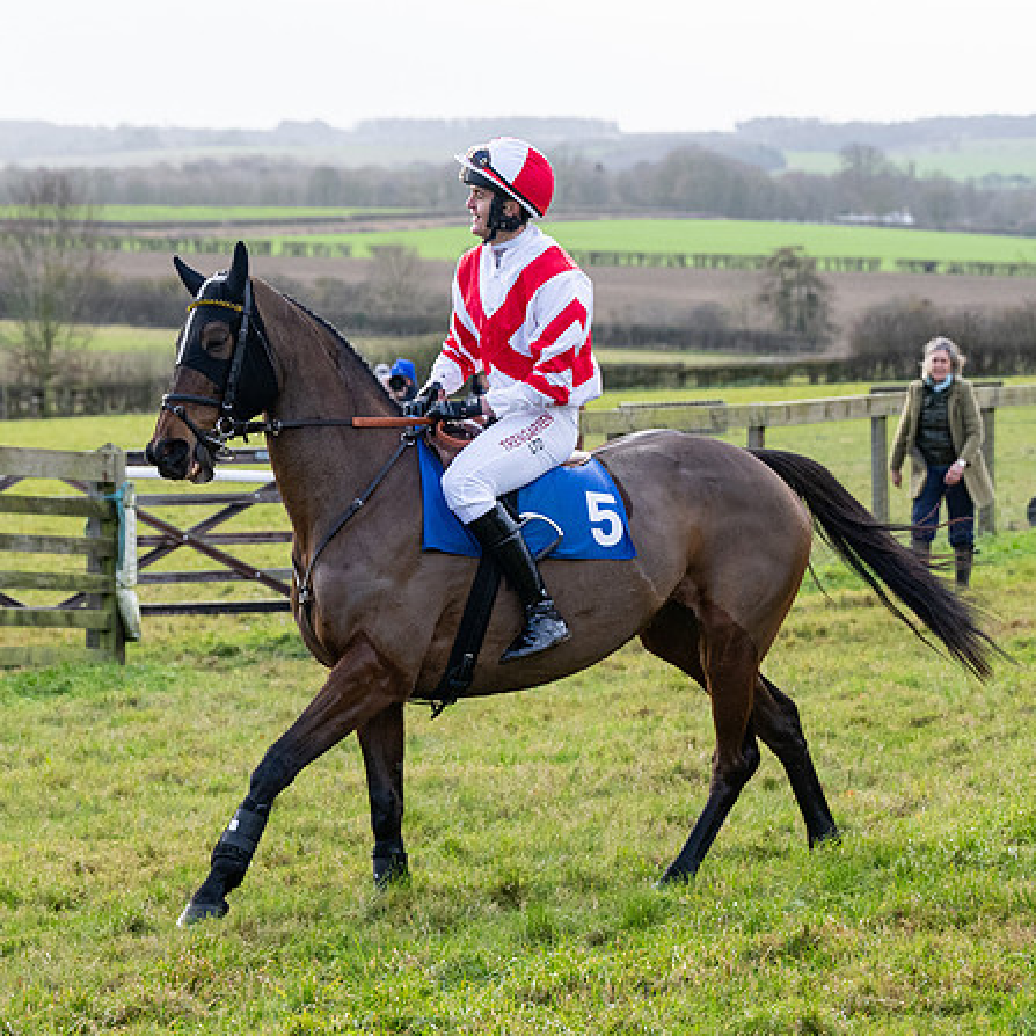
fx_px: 6400
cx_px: 499
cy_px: 534
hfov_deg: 9.3
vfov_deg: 9.3
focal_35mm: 189
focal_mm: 85
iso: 800
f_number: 5
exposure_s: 1/1000
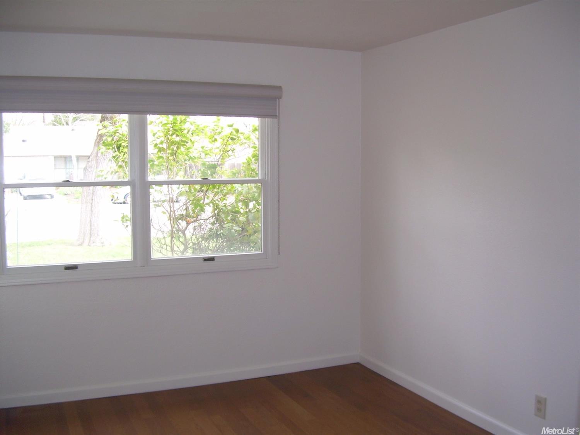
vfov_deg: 37.7
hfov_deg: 49.0
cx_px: 290
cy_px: 218
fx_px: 636
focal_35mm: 38
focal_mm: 6.3
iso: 50
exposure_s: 1/65.4
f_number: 2.8
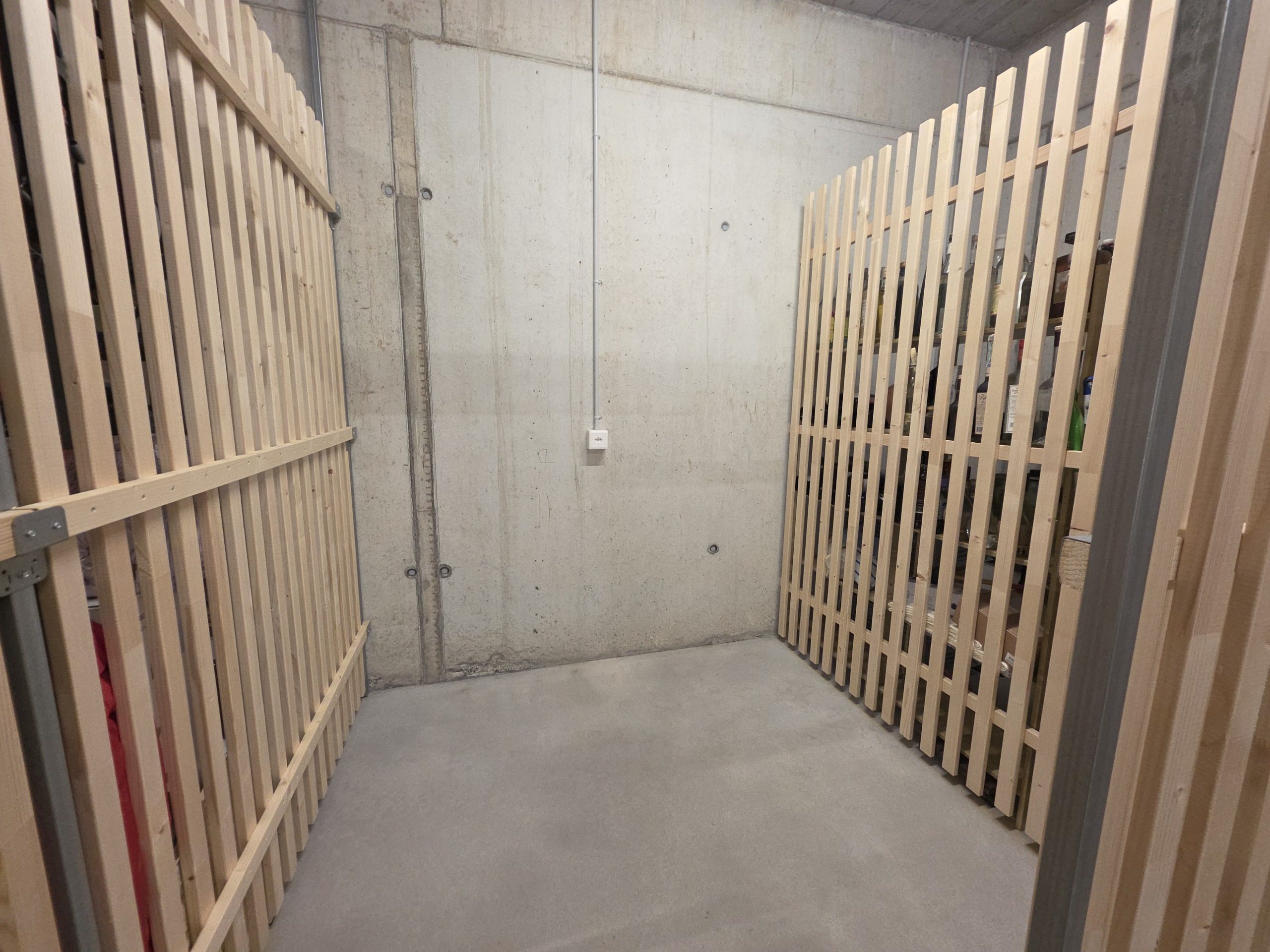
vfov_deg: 89.9
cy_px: 476
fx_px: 477
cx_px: 635
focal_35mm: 13
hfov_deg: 106.2
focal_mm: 2.2
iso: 125
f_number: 1.9
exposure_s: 1/50
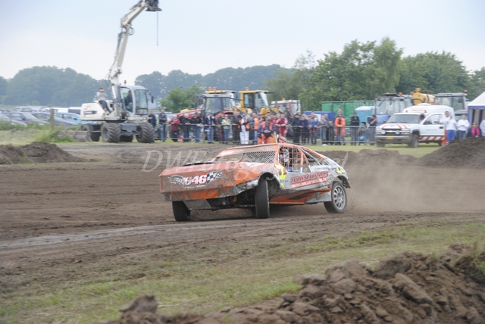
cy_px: 162
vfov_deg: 10.2
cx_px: 242
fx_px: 1820
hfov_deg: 15.2
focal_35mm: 135
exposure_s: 1/400
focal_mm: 90
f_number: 5.3
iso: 800
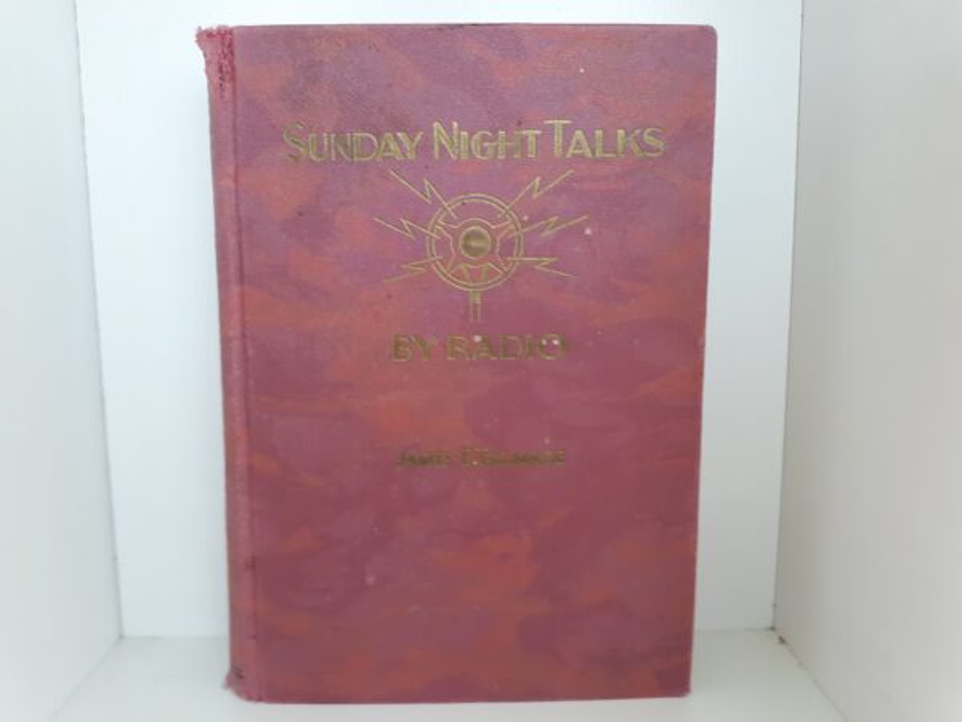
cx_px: 481
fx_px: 778
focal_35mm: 28
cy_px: 361
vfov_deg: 49.7
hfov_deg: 63.4
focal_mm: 3.7
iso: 100
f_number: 1.7
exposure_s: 1/50
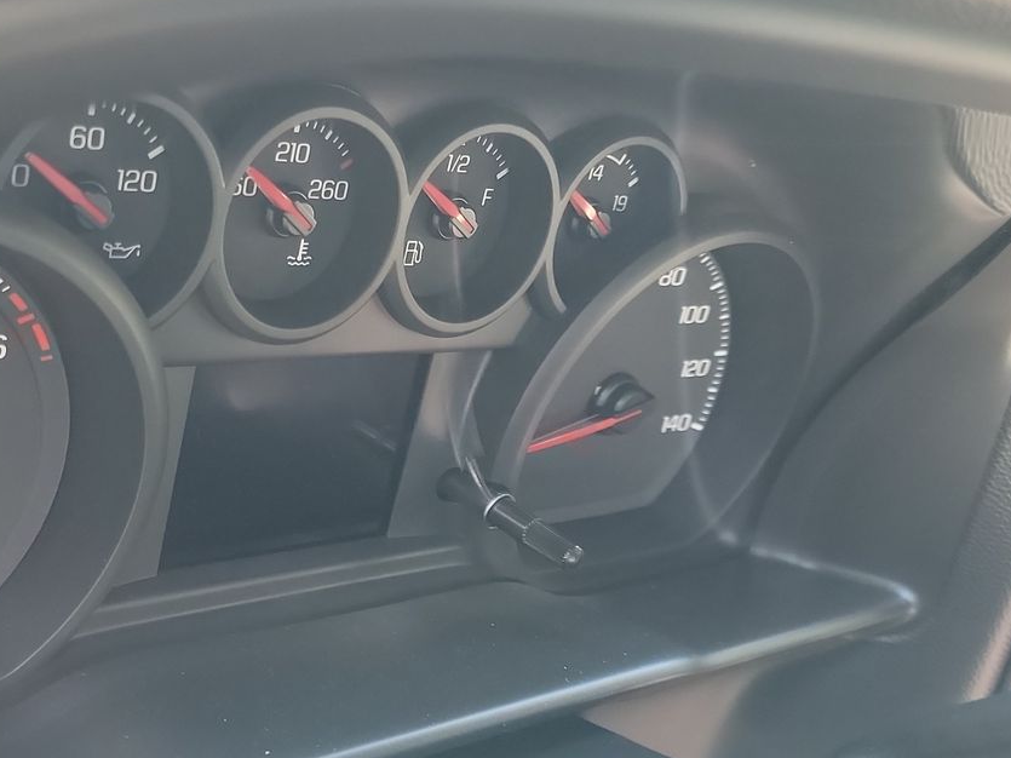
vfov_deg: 31.5
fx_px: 1343
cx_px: 312
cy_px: 419
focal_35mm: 46
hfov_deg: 40.6
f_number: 1.8
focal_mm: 6.7
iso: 895
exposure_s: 1/39
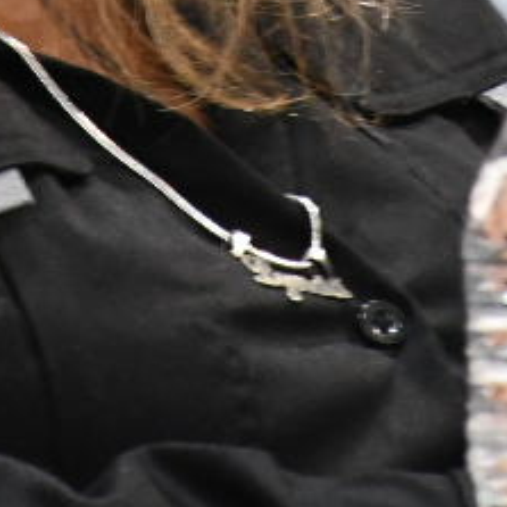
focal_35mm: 1296
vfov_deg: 1.4
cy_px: -482
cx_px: 175
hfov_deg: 1.4
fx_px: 21475
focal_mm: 140
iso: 3200
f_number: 6.3
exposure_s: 1/100
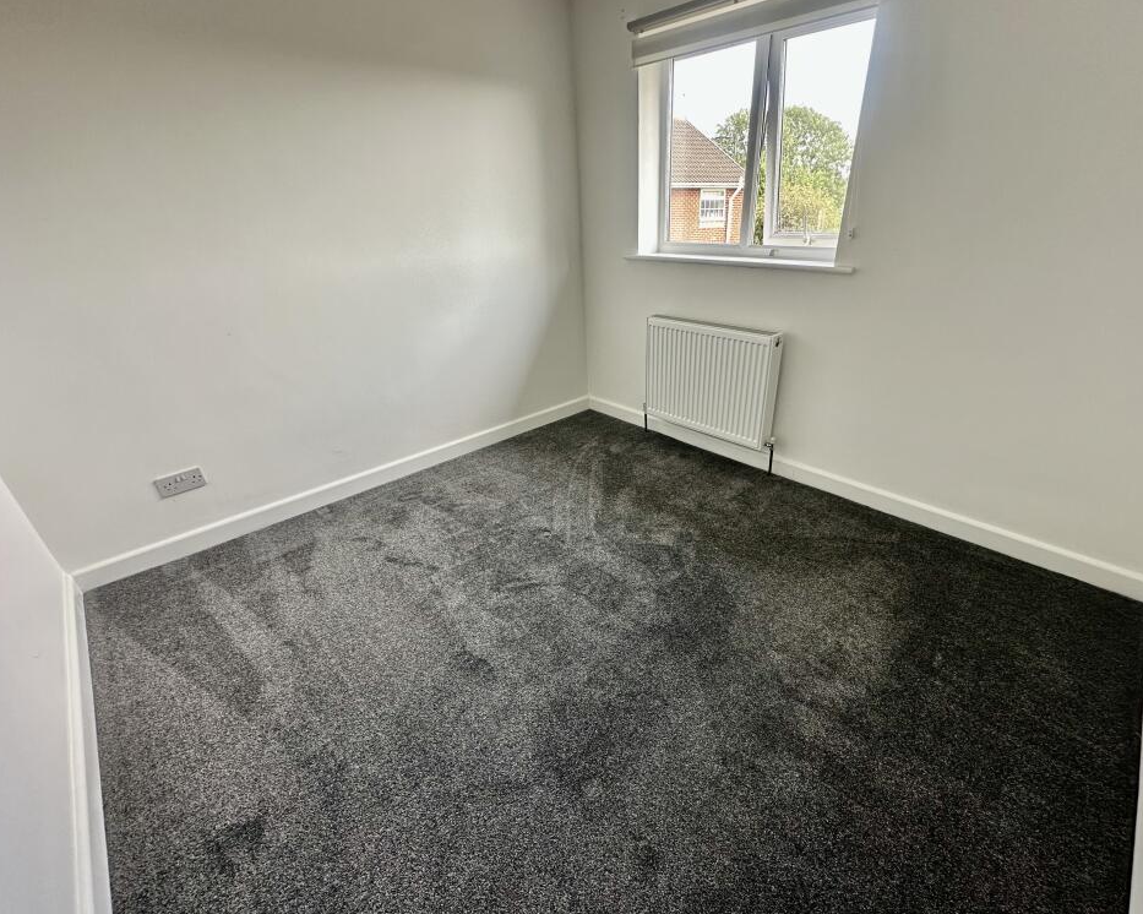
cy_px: 463
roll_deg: +1.3
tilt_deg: -26.9
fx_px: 507
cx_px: 616
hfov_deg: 96.6
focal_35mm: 15
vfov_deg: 84.0
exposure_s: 1/99
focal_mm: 2.22
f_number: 2.2
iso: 100
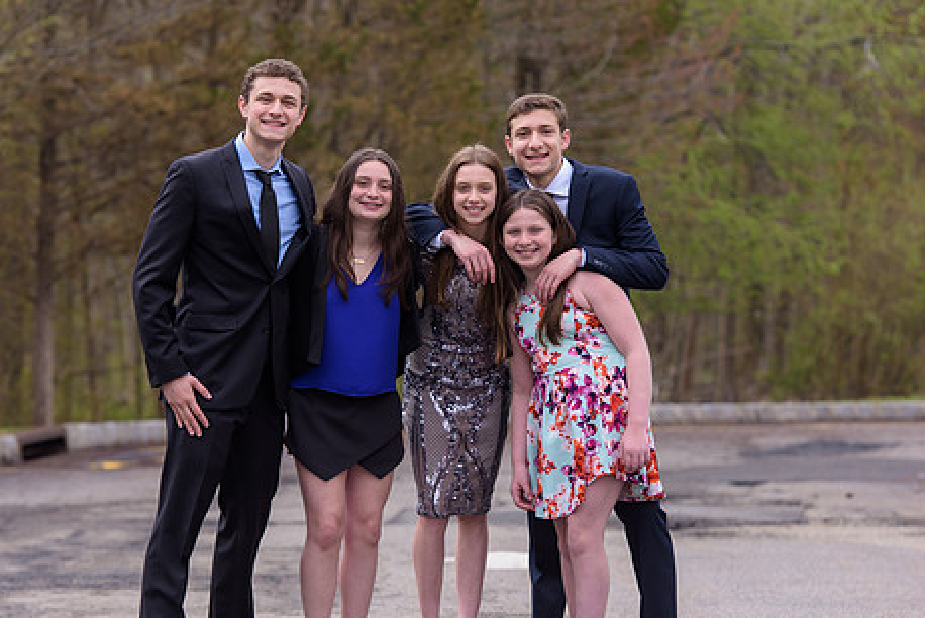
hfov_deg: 12.0
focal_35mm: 171
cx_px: 456
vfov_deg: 8.0
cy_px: 336
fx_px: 4396
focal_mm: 135
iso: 400
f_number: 5
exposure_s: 1/800
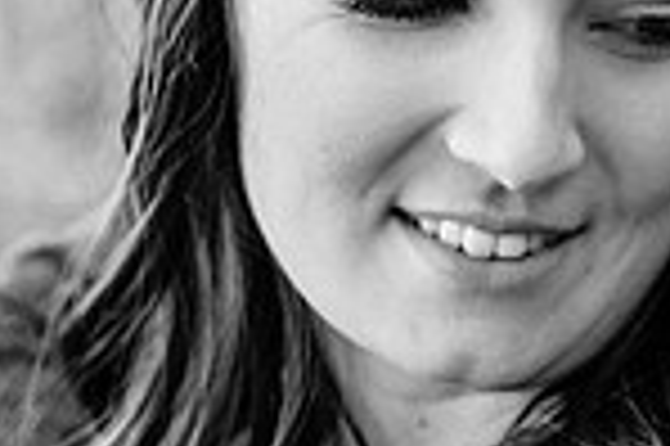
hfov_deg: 9.1
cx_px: 670
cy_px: 358
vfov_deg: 6.1
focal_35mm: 226
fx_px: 4201
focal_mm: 58
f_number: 2.8
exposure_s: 1/200
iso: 500
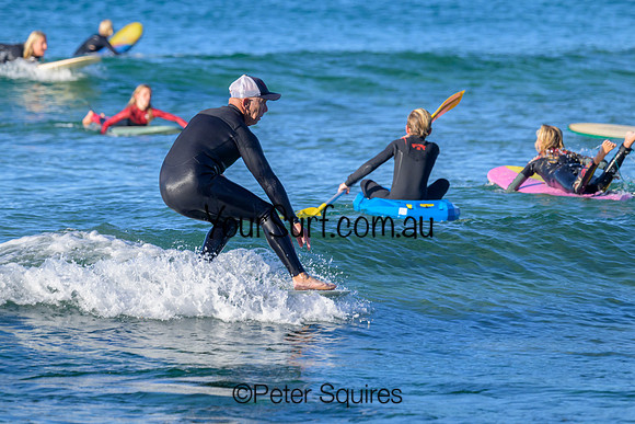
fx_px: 8892
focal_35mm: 504
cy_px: 135
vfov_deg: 2.7
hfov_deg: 4.1
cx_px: 305
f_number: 7.1
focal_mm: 370
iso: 560
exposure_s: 1/1600
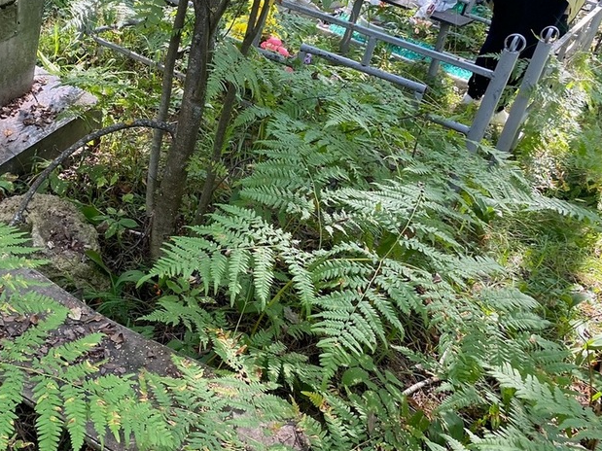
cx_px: 121
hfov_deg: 41.9
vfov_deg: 32.7
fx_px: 748
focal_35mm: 43
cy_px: 95
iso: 80
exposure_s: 1/121
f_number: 1.8
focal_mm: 4.25
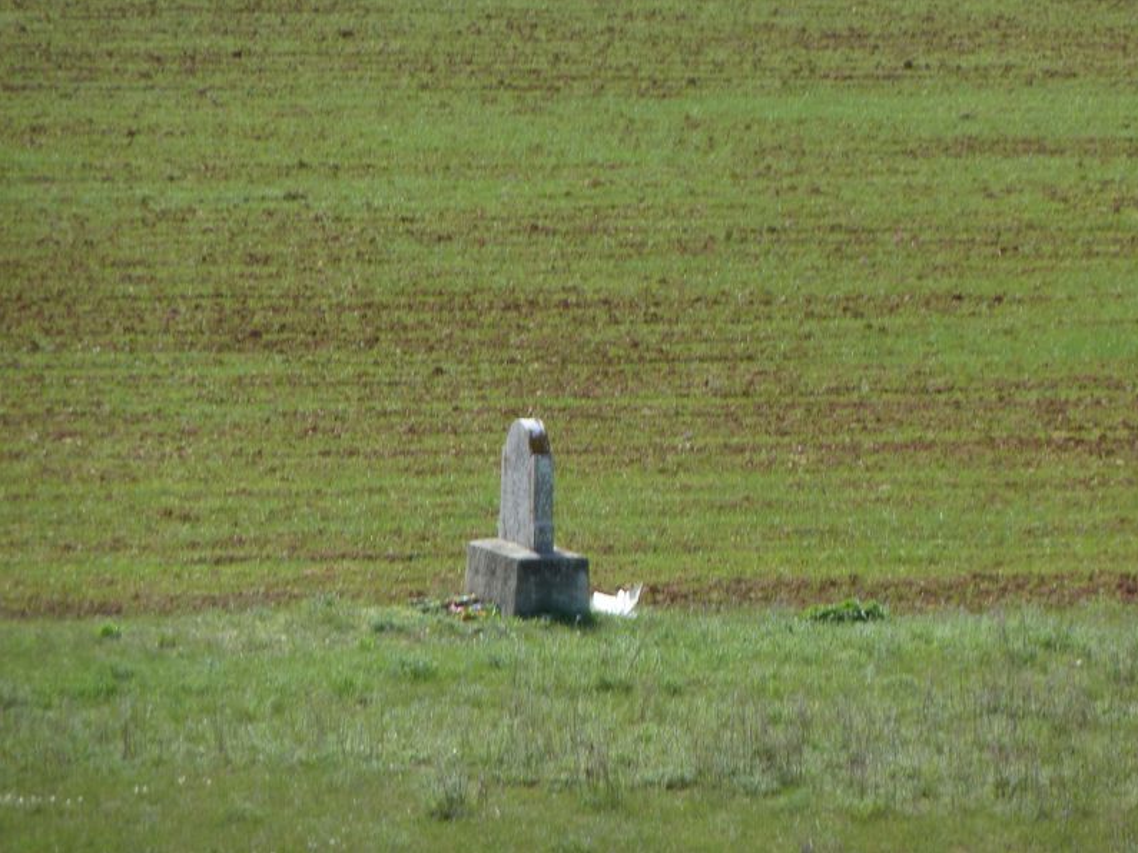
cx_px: 570
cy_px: 426
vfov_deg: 4.7
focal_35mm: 317
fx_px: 10420
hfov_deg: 6.3
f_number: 4.9
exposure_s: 1/200
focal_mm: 49.2
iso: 80
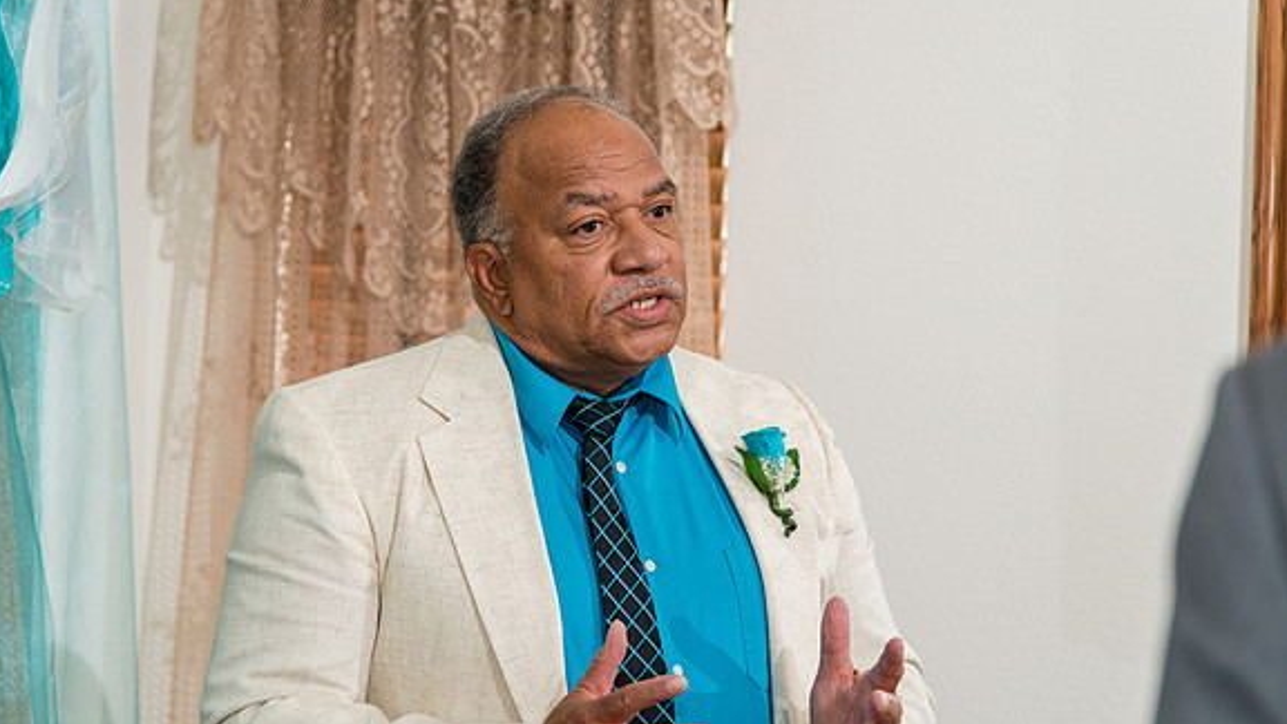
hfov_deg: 18.5
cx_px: 644
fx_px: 3959
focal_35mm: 116
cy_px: 374
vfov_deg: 10.4
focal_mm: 110
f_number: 4
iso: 400
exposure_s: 1/125
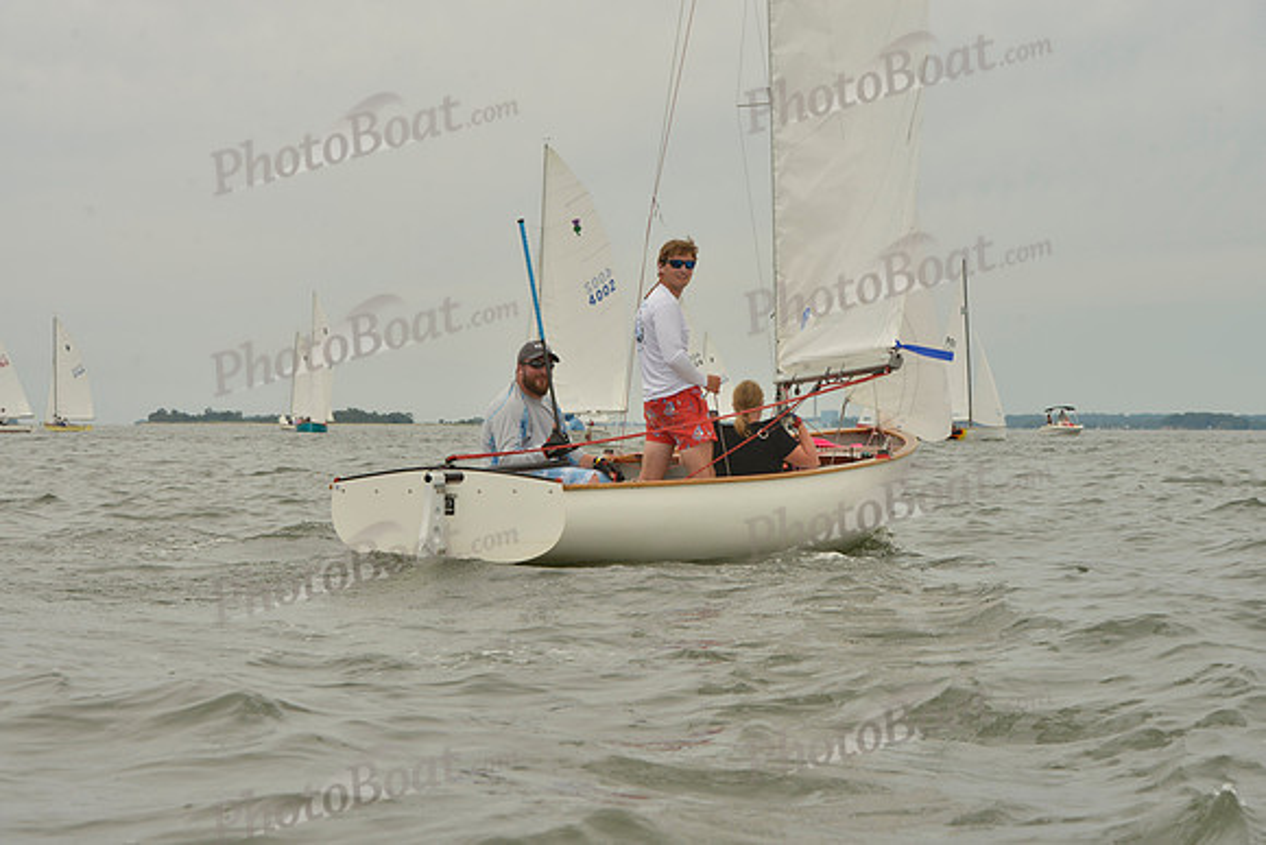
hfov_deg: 28.8
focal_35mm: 70
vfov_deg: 19.5
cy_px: 422
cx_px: 633
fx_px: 2462
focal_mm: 70
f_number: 13
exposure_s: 1/800
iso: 400
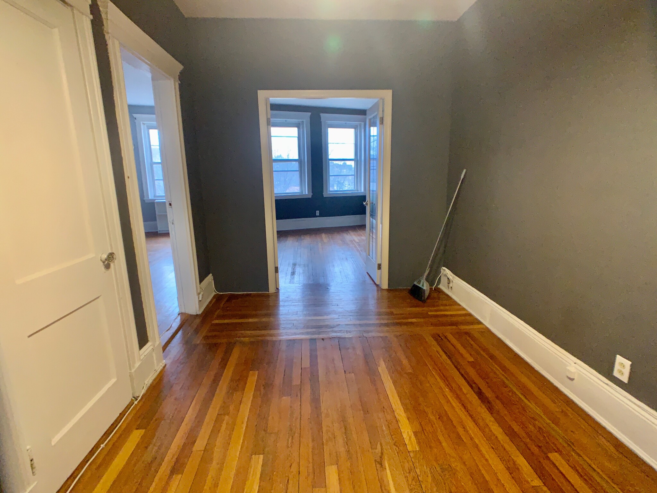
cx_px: 328
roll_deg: +0.3
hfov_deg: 67.3
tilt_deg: -11.7
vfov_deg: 53.1
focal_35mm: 26
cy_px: 246
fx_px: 493
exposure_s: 1/40
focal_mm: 4.25
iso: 400
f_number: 1.8
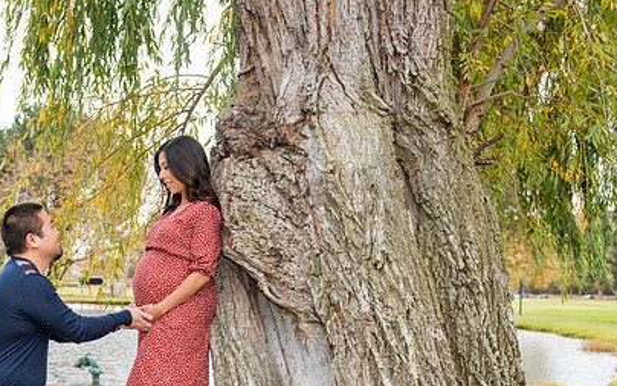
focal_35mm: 53
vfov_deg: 24.2
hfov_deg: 37.6
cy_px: 281
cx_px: 183
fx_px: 892
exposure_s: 1/125
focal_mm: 34
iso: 500
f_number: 5
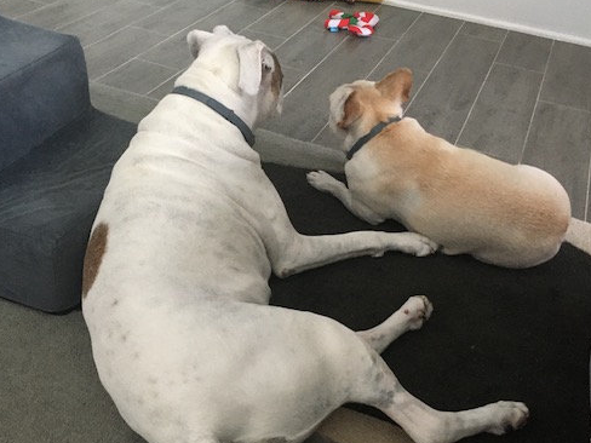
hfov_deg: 48.9
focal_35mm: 38
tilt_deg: -36.3
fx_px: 649
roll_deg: -5.4
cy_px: 218
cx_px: 265
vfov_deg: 37.7
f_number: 2.2
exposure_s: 1/15
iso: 200
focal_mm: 4.15
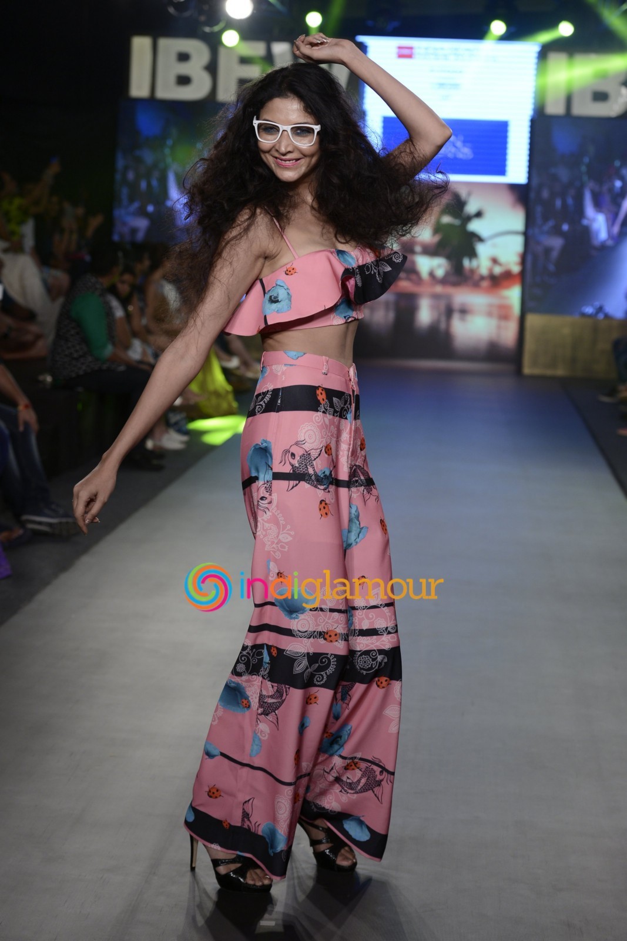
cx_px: 314
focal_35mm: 70
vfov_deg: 28.8
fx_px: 1828
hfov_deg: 19.5
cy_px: 470
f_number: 4.5
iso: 800
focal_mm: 70
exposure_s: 1/250
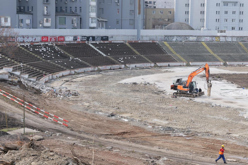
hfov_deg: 27.7
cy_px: 82
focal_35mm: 73
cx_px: 124
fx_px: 503
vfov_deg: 18.7
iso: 160
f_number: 4
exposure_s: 1/1000
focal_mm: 73
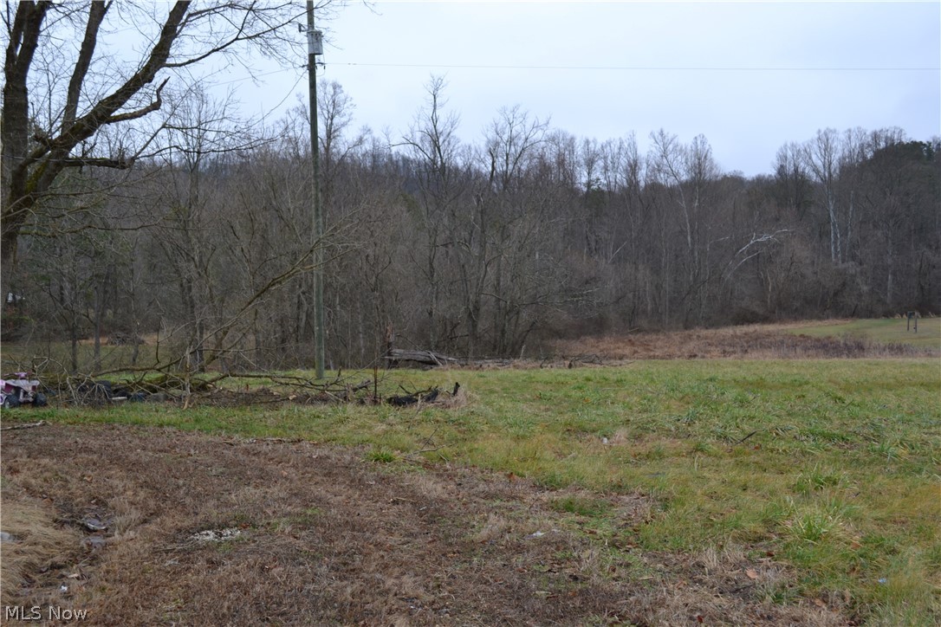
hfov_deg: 49.6
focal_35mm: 39
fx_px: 1019
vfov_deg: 34.2
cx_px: 470
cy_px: 314
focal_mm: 26
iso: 280
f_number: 5.6
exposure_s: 1/125
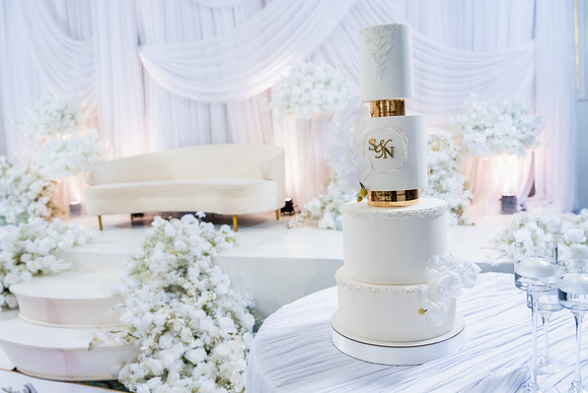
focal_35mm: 28
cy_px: 196
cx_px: 294
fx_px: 457
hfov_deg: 65.5
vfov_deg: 46.4
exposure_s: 1/160
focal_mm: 28
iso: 640
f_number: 3.2
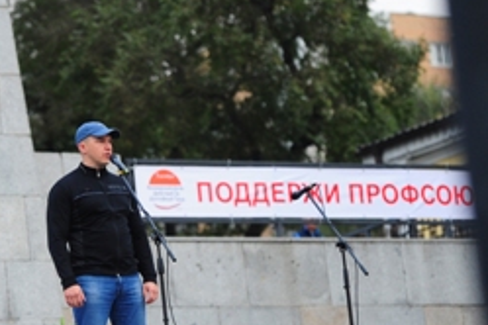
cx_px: 86
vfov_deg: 7.3
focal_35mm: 188
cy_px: 182
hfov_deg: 10.9
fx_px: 2548
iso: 800
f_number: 2.8
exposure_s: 1/1250
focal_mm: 110
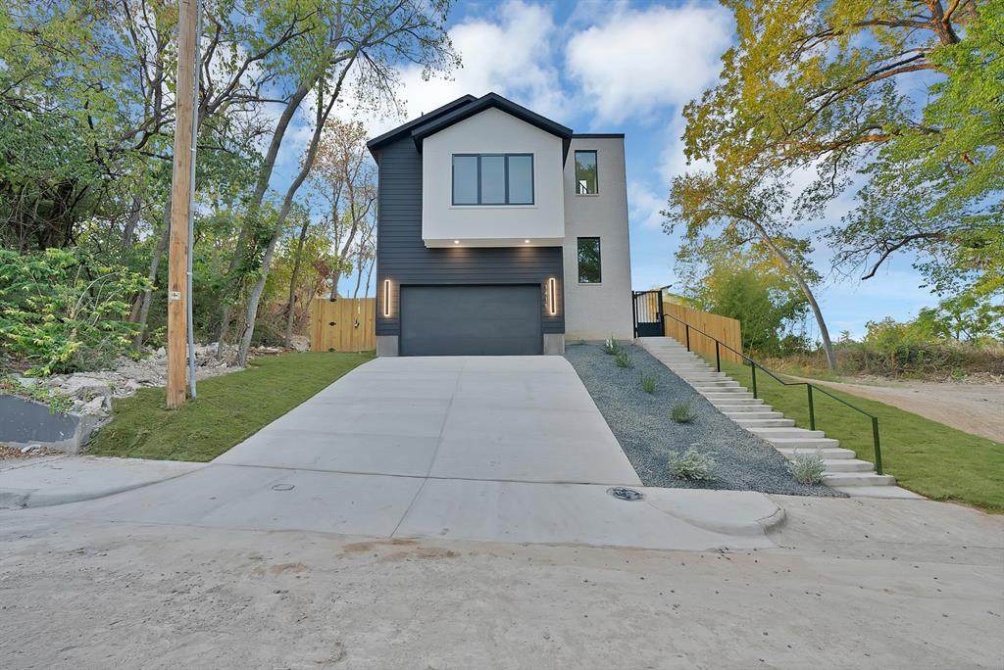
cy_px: 335
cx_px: 502
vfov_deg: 81.3
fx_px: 391
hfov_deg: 104.2
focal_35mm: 14
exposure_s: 1/30
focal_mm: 14
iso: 640
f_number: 5.6
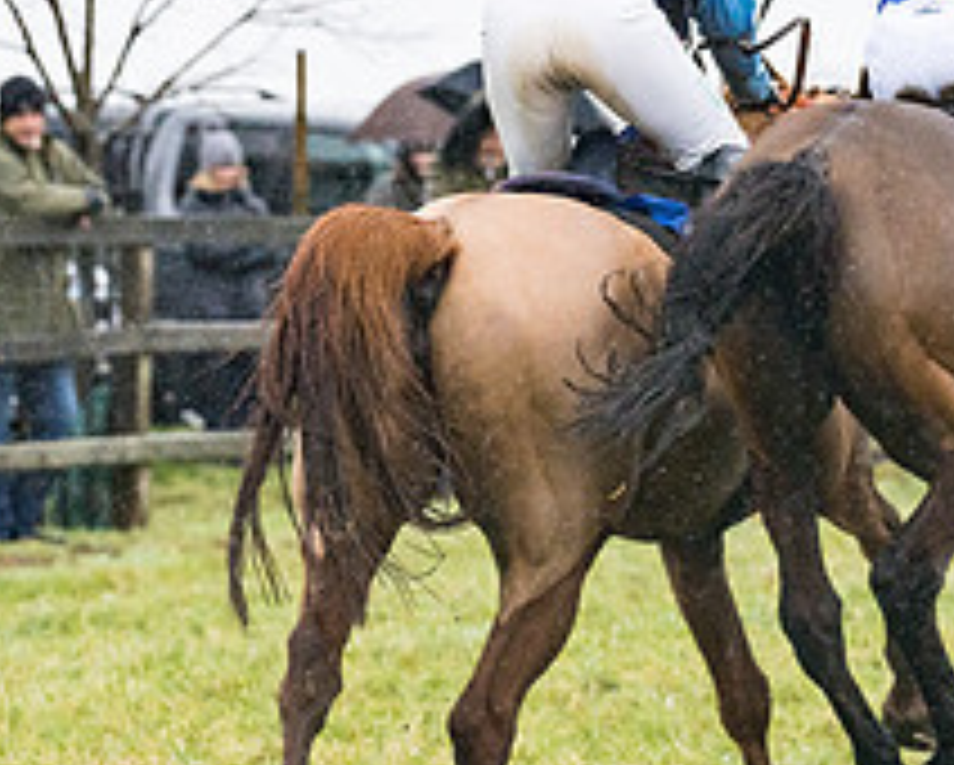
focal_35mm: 455
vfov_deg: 3.4
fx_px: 12859
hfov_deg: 4.2
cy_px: 277
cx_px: 689
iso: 1600
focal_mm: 135
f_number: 4
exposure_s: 1/2500
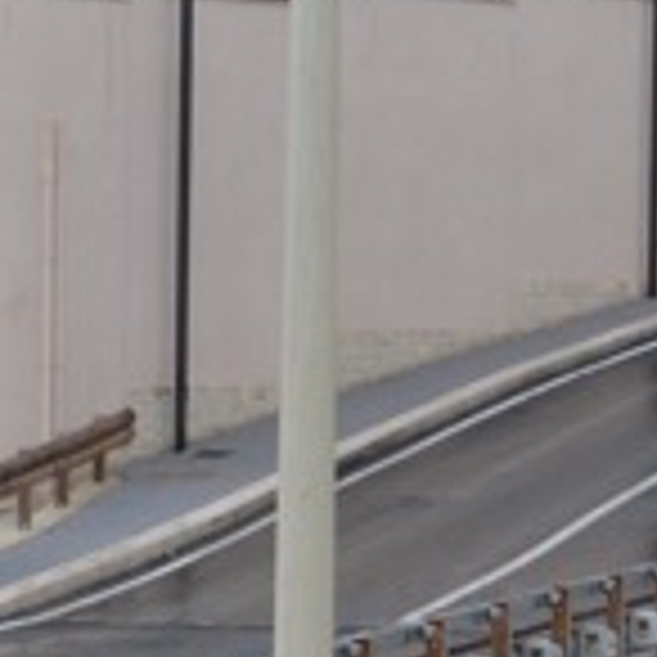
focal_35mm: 294
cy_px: 616
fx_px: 6313
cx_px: -662
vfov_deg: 5.9
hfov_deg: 5.8
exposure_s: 1/125
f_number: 5.6
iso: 180
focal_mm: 28
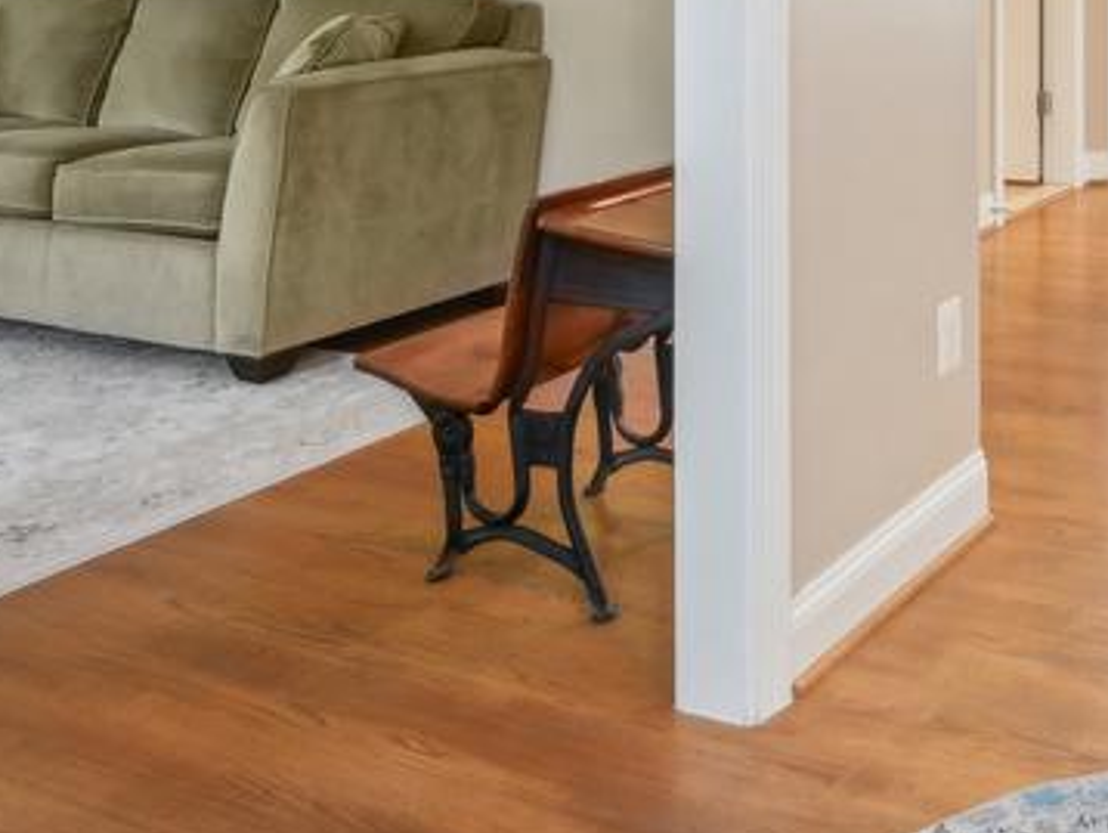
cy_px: -121
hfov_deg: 40.1
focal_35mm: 44
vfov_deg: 29.2
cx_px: 969
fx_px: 1409
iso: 400
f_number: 8
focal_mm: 16
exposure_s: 1/13
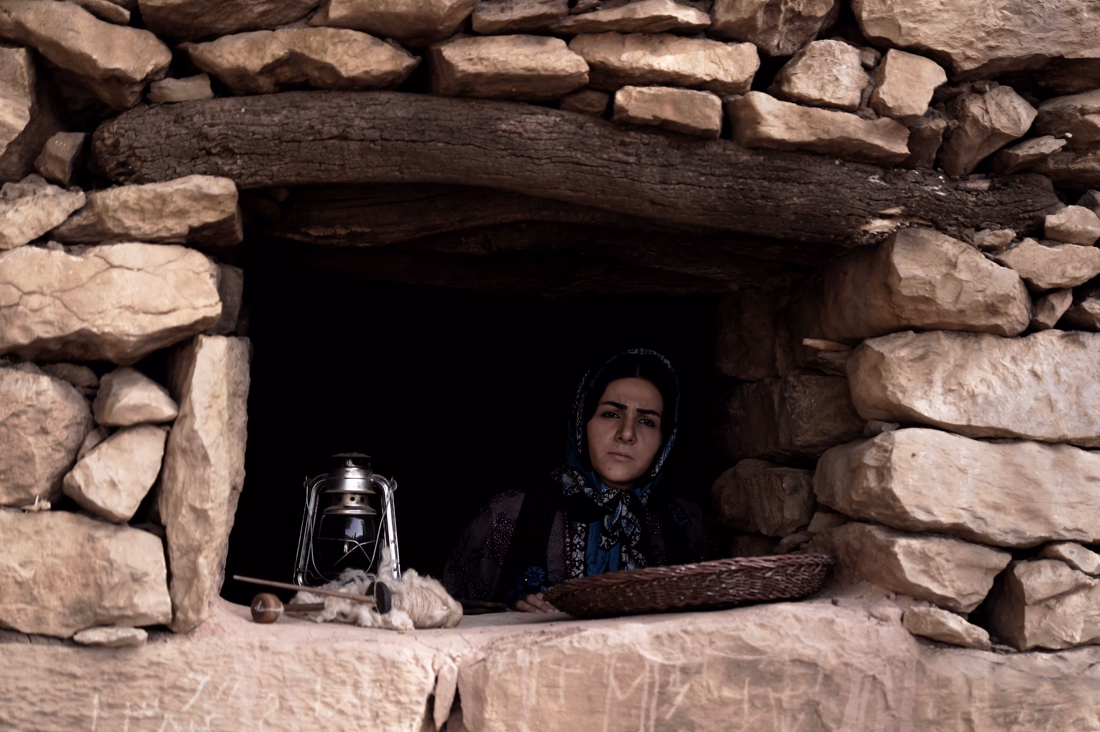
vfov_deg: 25.7
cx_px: 550
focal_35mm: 52
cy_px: 366
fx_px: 1603
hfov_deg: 37.9
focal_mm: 35
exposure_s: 1/250
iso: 100
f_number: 2.8
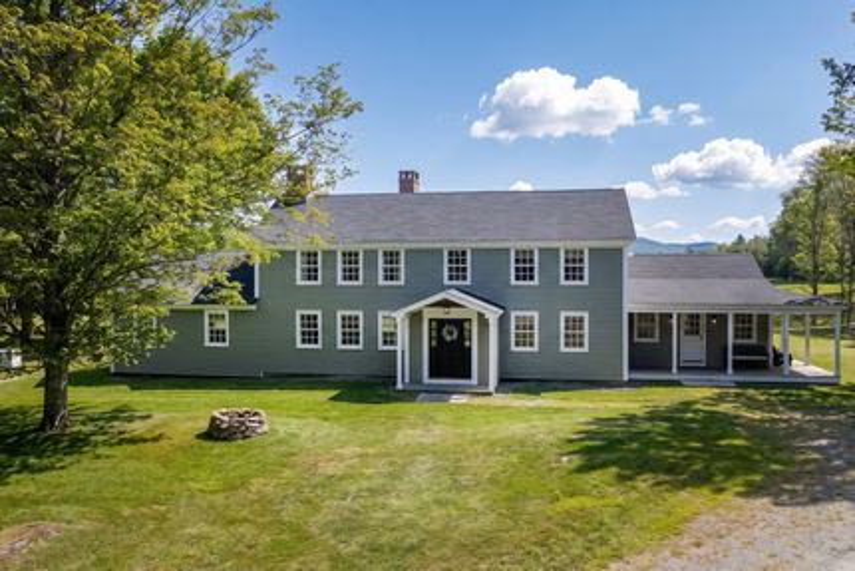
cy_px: 286
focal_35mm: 22
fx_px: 523
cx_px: 428
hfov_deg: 78.6
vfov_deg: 57.3
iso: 110
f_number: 2.8
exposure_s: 1/320
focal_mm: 8.38
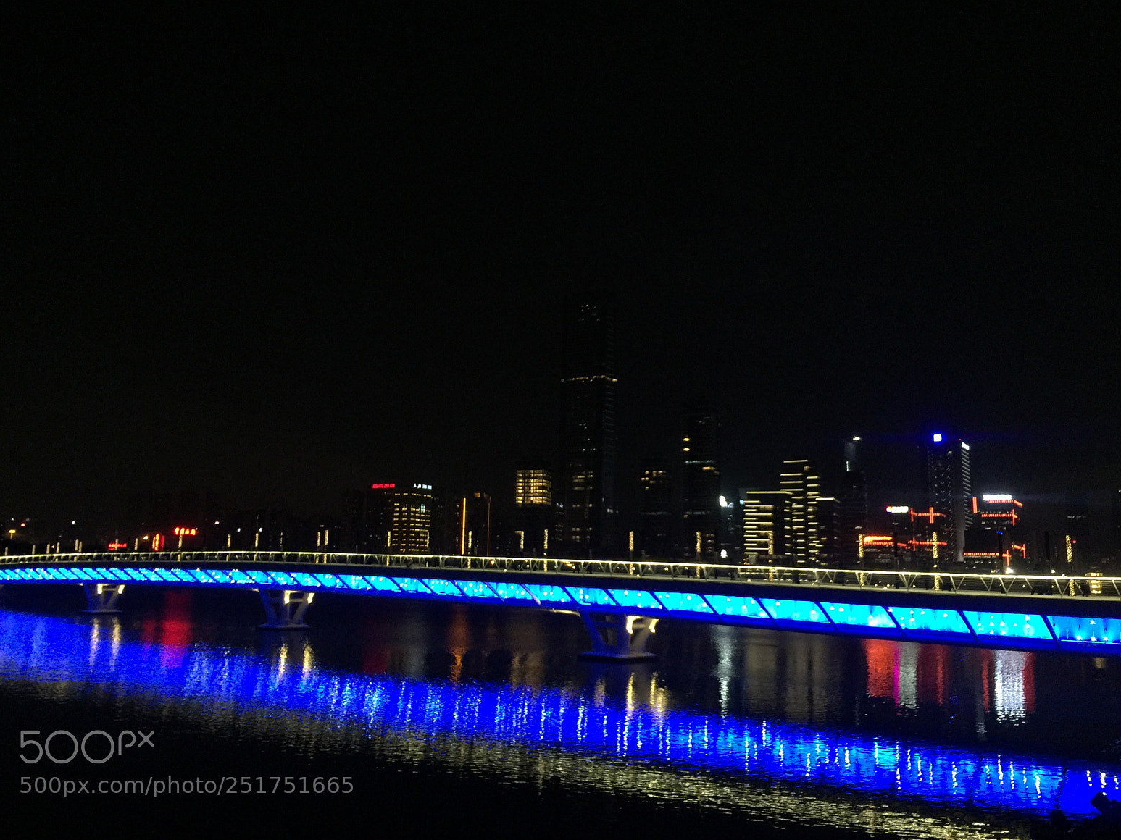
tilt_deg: +10.3
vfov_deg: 46.8
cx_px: 554
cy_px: 408
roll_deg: -1.8
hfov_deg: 60.0
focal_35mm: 30
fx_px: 971
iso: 125
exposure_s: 1/17
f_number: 2.2
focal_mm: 4.15
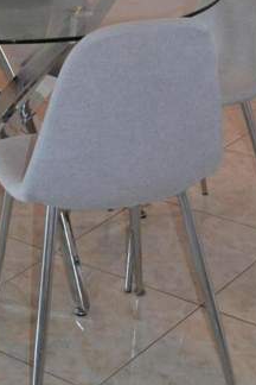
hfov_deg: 13.5
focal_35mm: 100
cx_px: -13
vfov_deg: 19.4
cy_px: -61
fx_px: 1067
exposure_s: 1/60
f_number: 3.5
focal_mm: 18
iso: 500
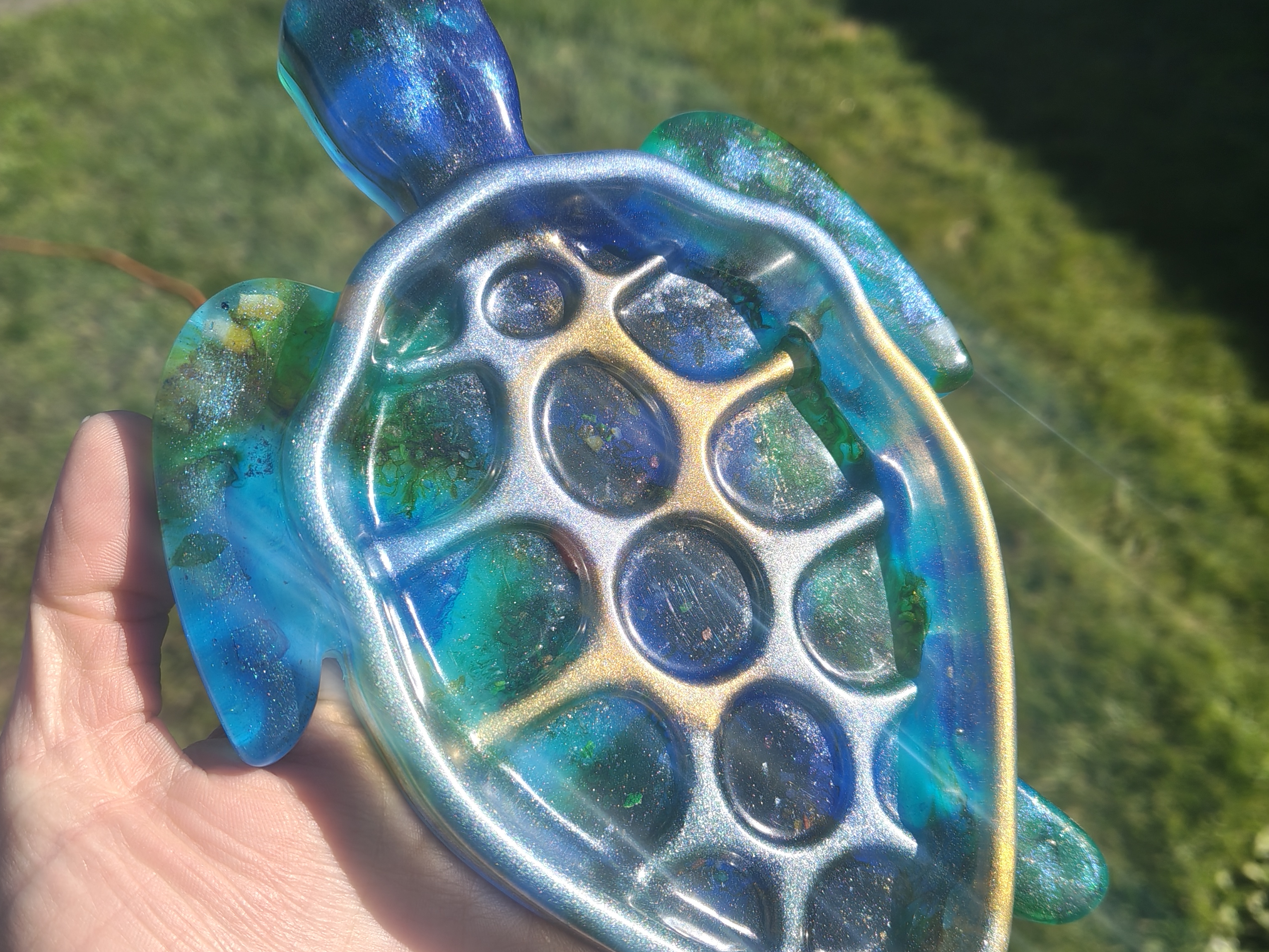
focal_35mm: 32
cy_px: 512
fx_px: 1173
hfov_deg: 56.8
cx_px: 634
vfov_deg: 44.1
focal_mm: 5.56
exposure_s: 1/794
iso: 50
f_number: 1.88
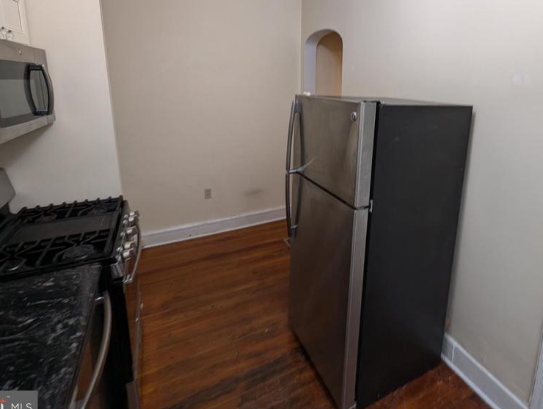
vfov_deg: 69.8
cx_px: 321
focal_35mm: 18
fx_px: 283
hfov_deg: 86.8
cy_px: 138
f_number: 2.2
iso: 115
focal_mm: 1.95
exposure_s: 1/23.8
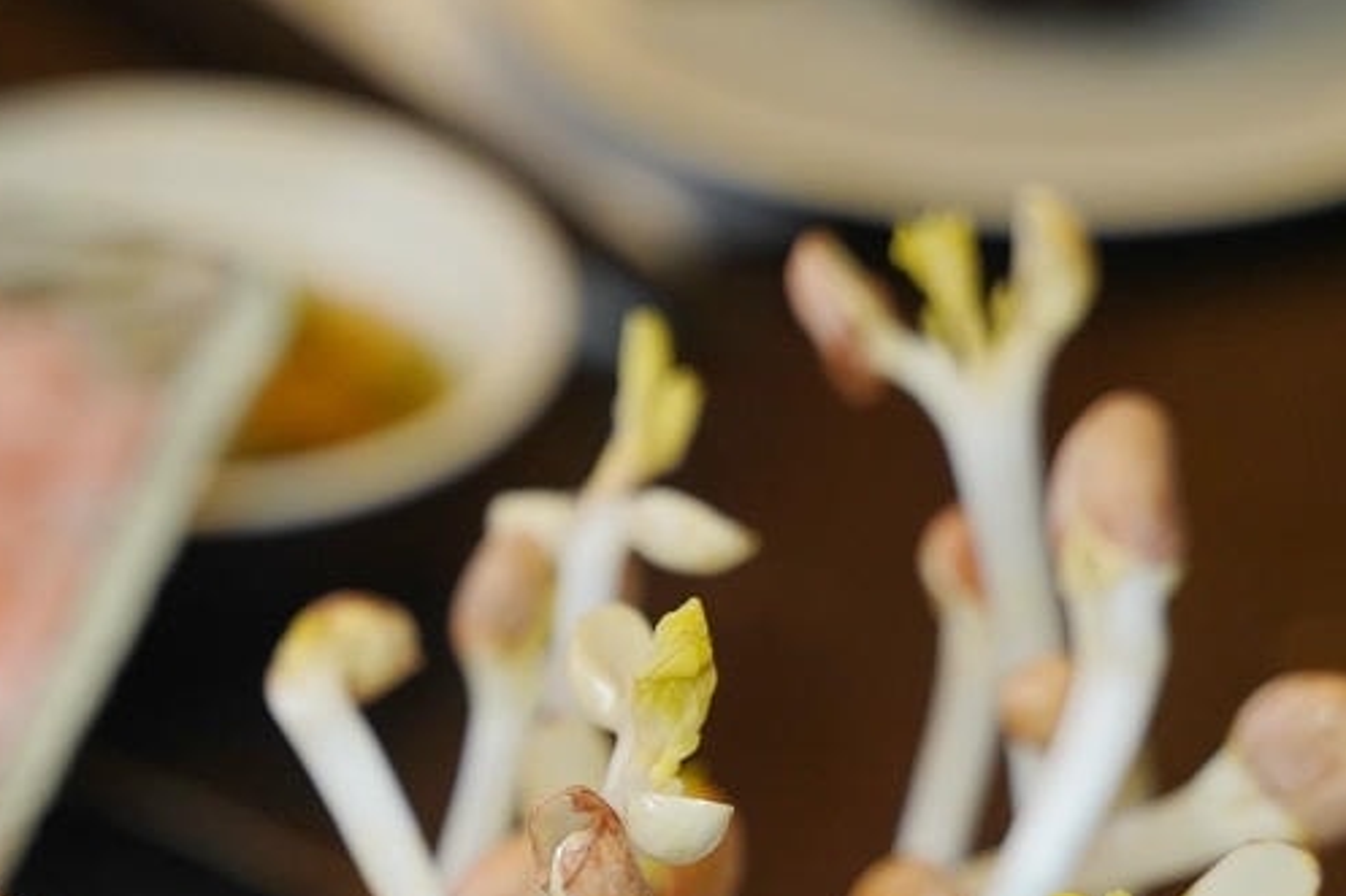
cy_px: 1067
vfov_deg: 7.5
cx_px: 198
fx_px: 6765
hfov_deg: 11.3
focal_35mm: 181
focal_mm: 75
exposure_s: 1/160
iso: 1000
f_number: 4
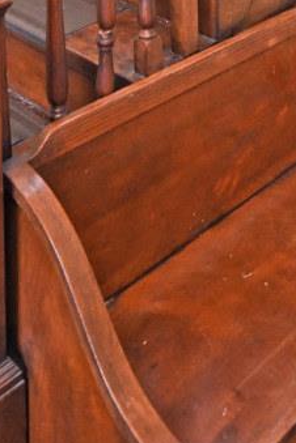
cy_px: -285
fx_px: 765
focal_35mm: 62
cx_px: 238
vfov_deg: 23.2
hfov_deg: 21.6
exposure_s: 1/60
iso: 1600
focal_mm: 14
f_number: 4
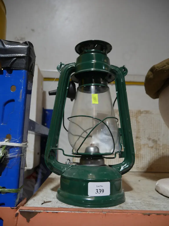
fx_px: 182
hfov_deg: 49.8
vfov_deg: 63.4
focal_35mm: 28
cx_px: 84
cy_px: 113
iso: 200
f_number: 3.5
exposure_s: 1/60
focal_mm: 14
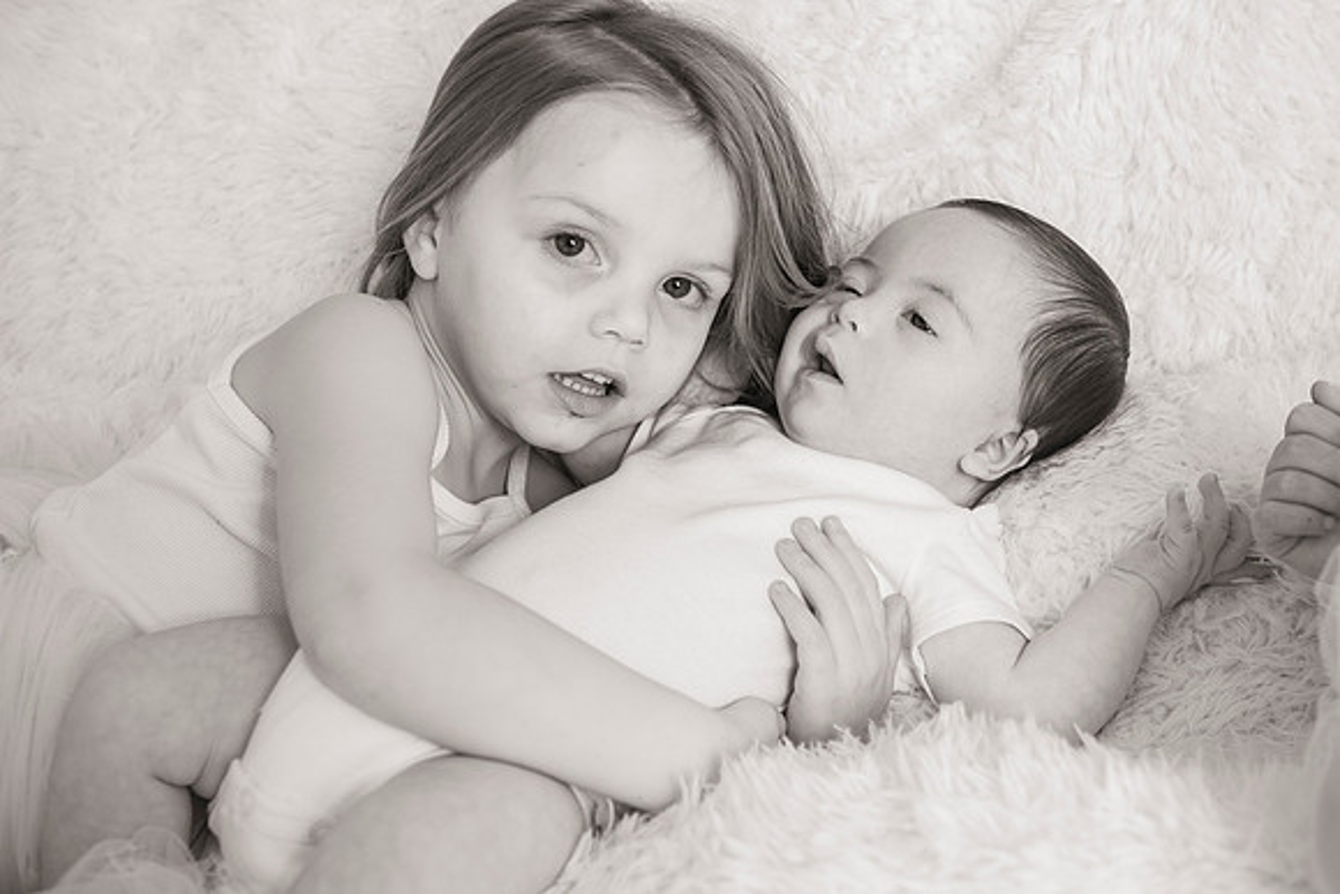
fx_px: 1936
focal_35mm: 52
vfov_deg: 26.0
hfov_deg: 38.2
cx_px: 670
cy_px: 447
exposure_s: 1/160
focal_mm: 52
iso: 200
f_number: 4
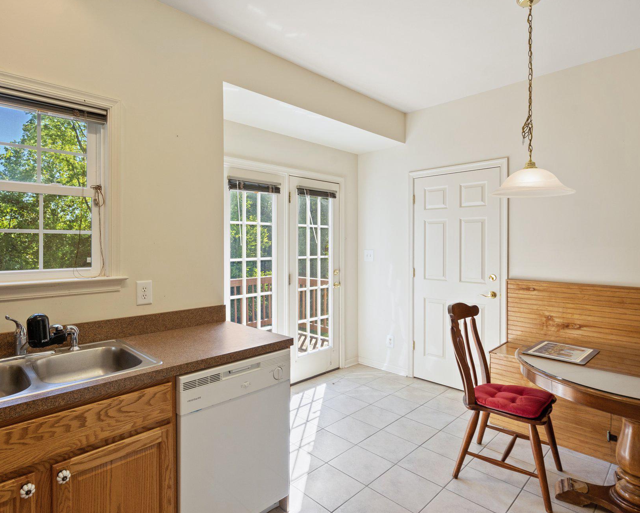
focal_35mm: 19
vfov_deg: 70.9
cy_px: 253
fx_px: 360
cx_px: 290
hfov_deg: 83.1
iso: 500
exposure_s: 1/30
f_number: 10
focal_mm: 16
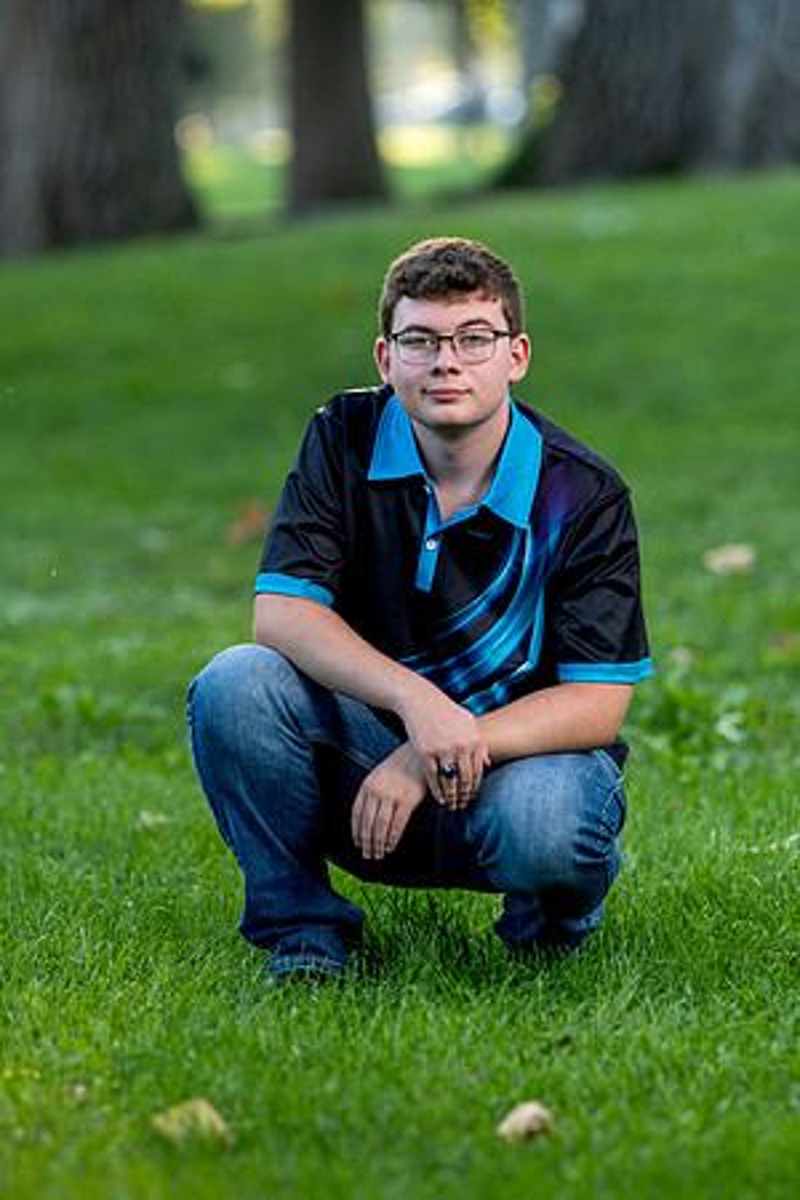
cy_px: 600
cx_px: 400
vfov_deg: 12.8
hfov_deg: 8.6
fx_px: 5333
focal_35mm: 160
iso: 200
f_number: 3.2
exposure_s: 1/250
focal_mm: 160
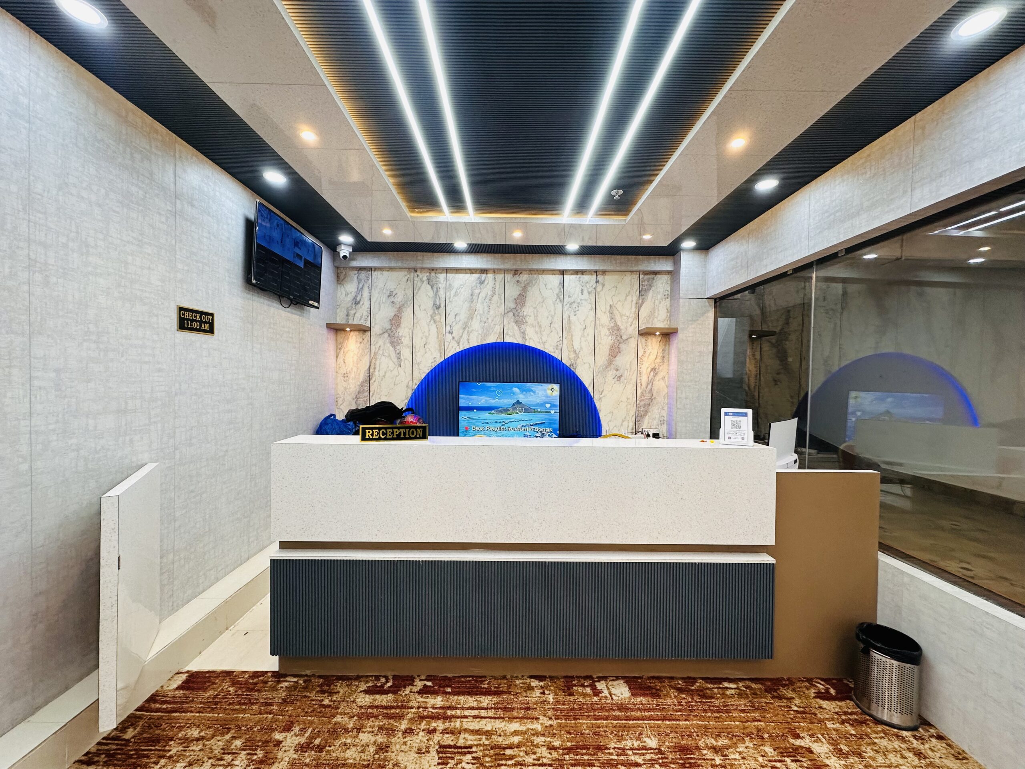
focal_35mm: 14
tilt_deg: -0.8
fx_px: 415
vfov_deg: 85.7
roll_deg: -1.1
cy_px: 384
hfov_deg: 102.1
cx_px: 512
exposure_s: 1/100
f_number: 2.2
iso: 125
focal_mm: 2.22
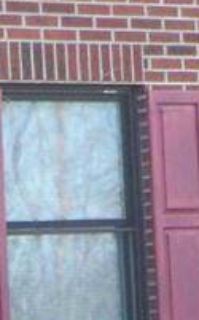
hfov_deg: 4.9
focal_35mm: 265
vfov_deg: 7.9
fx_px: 2308
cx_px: 115
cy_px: 54
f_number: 4
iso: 125
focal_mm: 8
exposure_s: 1/80
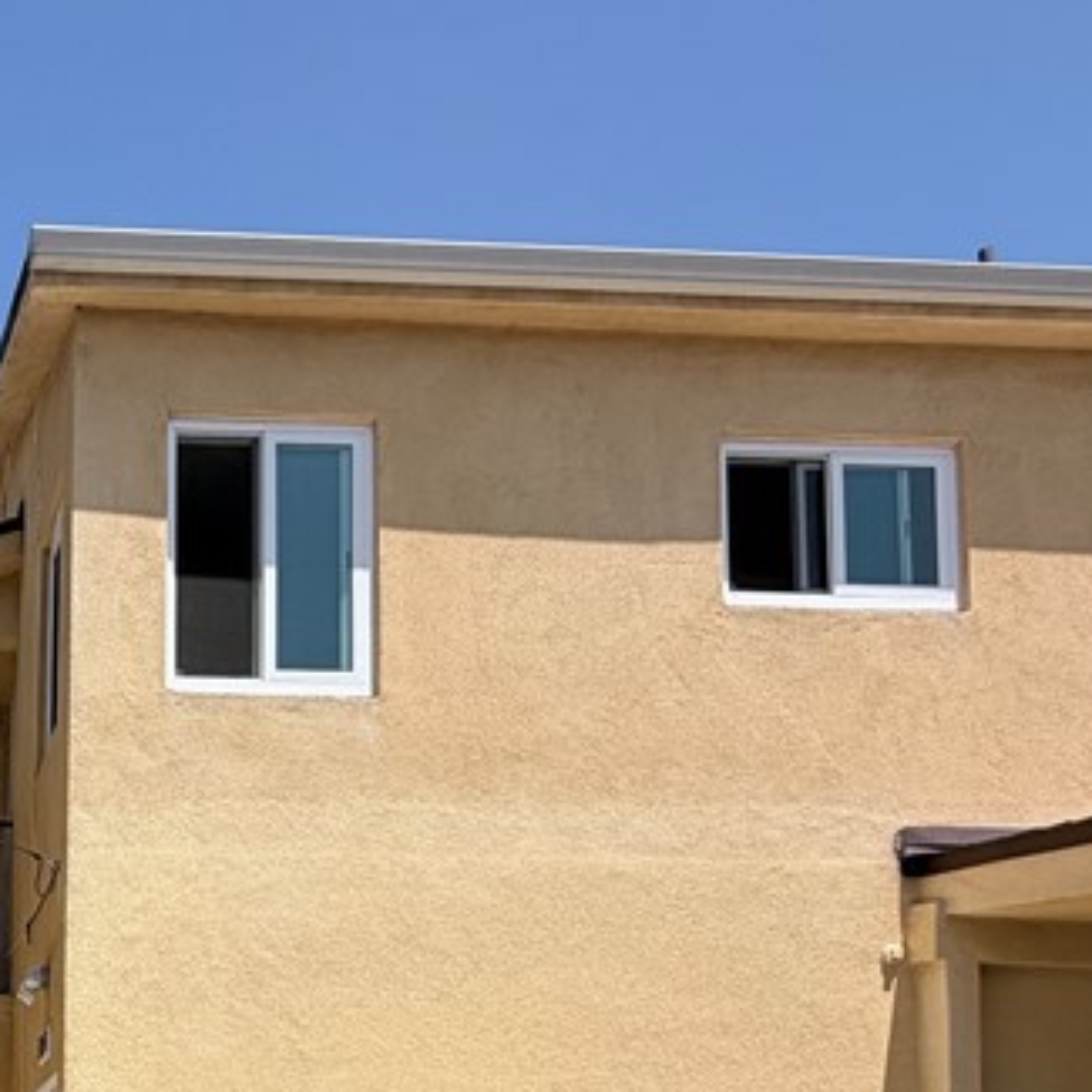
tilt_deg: +4.3
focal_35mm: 39
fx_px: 1392
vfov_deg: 37.7
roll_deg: -0.6
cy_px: 1116
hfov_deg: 36.6
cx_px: -94
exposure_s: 1/1235
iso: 25
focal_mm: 2.22
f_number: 2.2
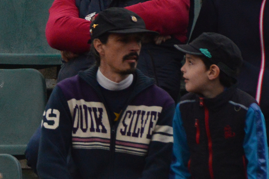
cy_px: 131
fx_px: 8227
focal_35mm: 1102
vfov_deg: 1.2
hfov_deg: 1.9
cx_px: -48
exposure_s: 1/1250
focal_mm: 220
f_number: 5
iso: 1600
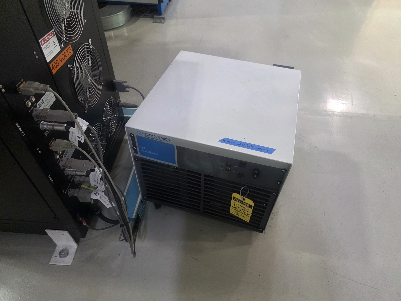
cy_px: 150
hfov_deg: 73.9
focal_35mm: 23
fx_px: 266
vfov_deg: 58.9
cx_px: 200
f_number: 1.7
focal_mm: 6.3
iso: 500
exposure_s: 1/120
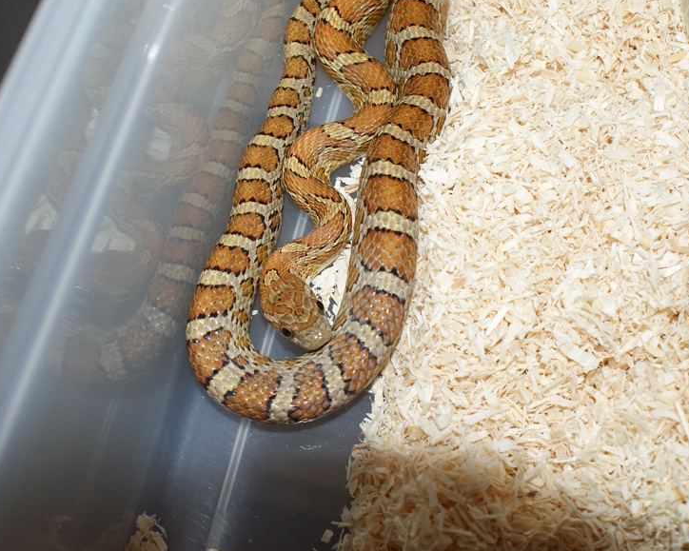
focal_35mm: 50
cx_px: 334
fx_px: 1019
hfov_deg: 37.3
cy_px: 271
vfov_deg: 30.2
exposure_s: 1/60
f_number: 6.3
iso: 400
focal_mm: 28
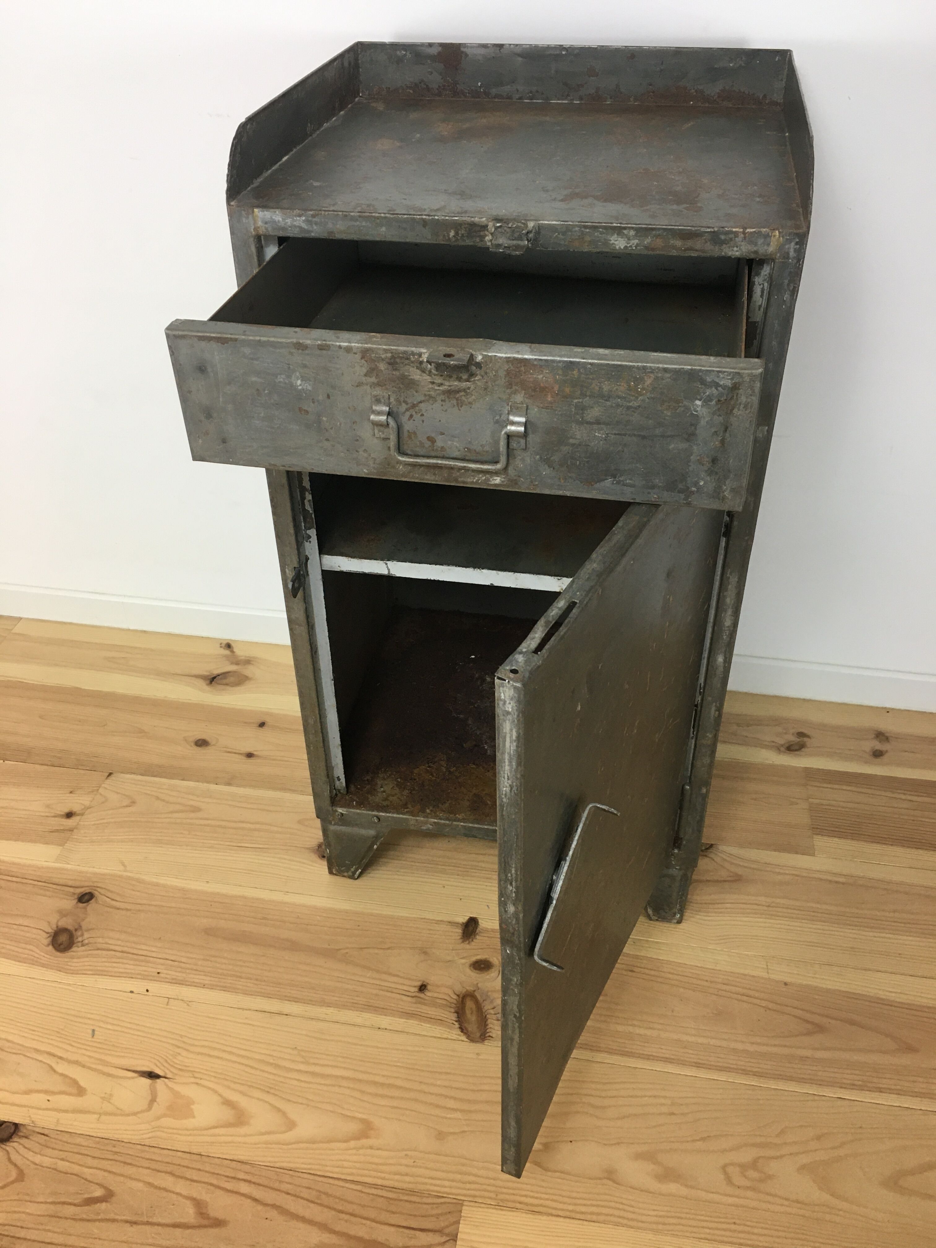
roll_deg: -0.4
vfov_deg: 61.7
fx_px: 1046
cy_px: 624
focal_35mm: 29
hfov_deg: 48.2
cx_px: 468
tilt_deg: -37.2
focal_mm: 4.15
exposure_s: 1/33
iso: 64
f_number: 2.2
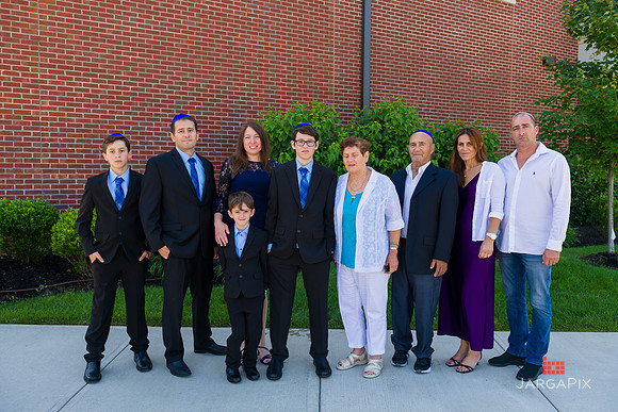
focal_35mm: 31
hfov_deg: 60.3
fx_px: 532
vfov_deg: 42.3
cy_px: 206
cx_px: 309
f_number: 5
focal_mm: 31
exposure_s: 1/160
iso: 200
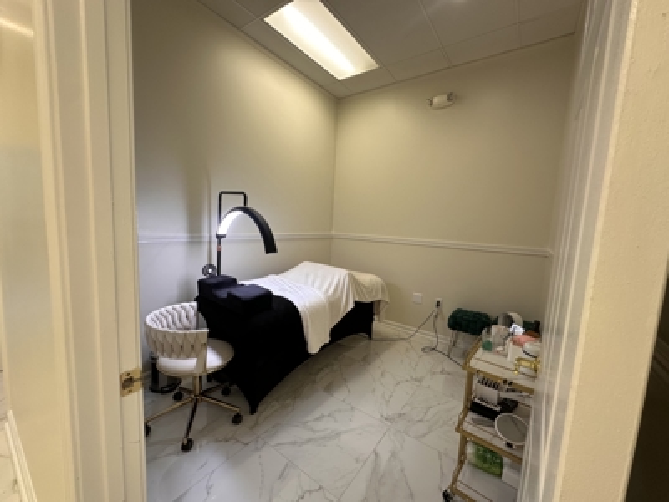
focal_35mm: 14
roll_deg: -3.1
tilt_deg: -6.9
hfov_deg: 102.1
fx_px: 271
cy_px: 251
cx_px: 334
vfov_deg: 85.7
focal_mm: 2.22
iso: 160
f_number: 2.2
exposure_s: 1/120
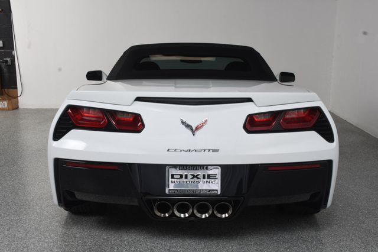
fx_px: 472
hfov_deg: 43.6
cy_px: 126
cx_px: 189
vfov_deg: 29.8
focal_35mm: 45
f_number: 11
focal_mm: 30
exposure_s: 1/160
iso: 100
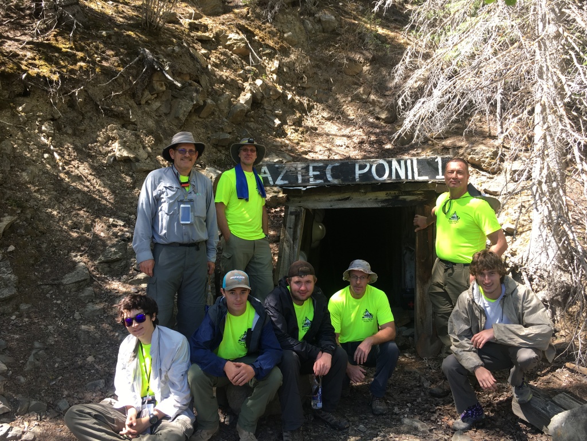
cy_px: 220
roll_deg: -1.0
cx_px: 294
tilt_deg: -1.7
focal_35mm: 29
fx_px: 492
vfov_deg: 48.2
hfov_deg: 61.7
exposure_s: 1/125
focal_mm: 4.15
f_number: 2.2
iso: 25
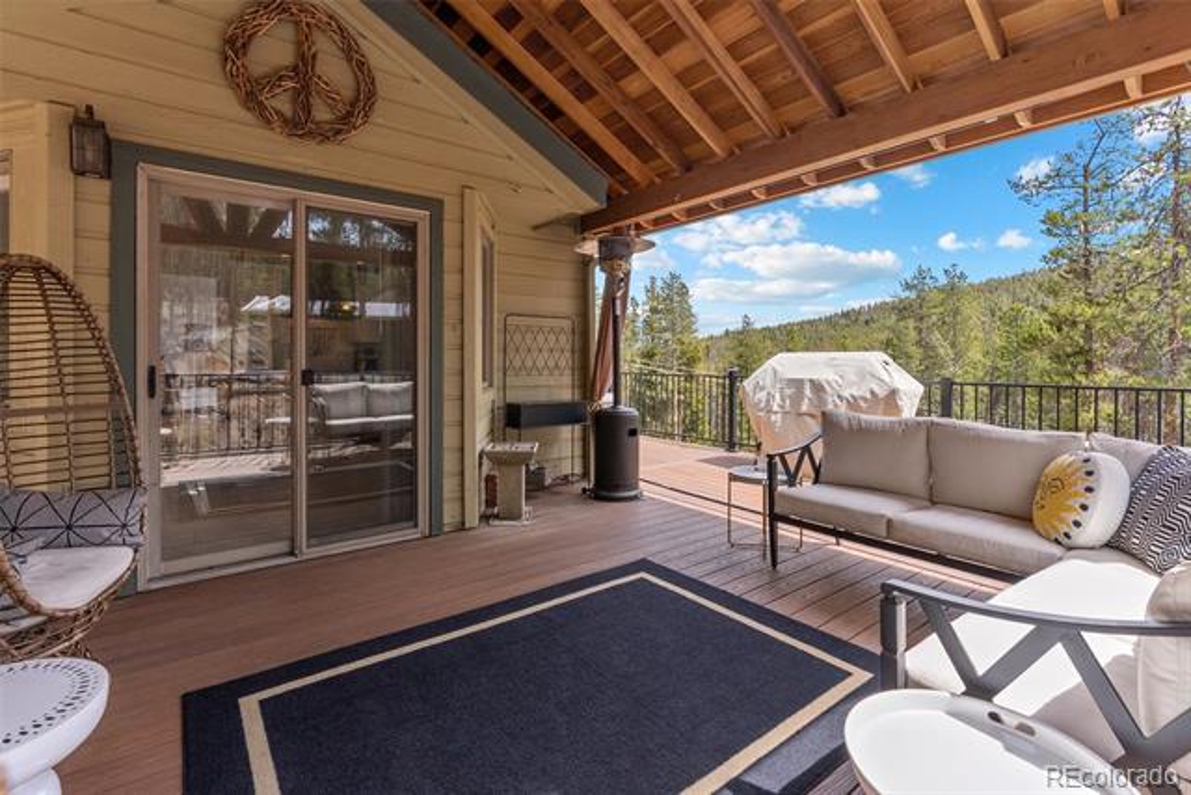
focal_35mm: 16
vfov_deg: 73.8
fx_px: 529
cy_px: 398
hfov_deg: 96.7
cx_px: 596
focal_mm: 16
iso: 640
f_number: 7.1
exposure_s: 1/500
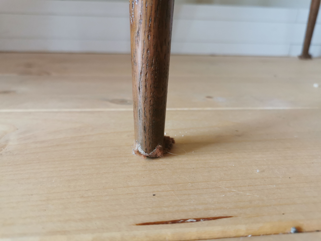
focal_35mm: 27
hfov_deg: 65.3
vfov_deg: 51.4
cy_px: 120
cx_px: 160
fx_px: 250
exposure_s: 1/100
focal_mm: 5.58
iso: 160
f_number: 1.8
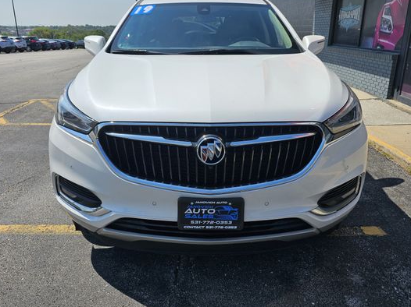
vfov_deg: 49.5
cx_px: 203
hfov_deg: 63.5
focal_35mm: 28
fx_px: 332
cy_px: 129
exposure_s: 1/1279
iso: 10
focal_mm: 6.3
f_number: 1.7
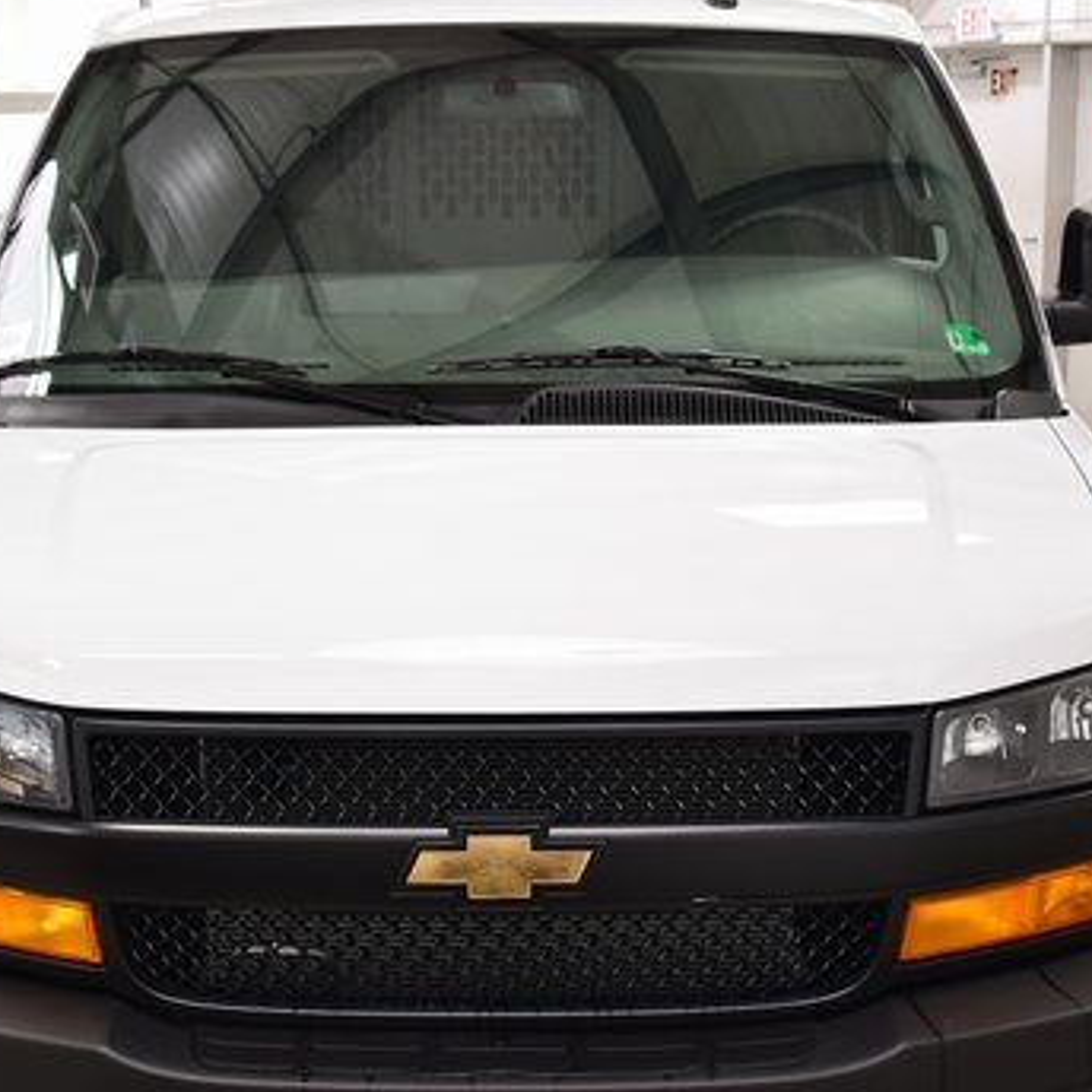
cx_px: 511
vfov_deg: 30.0
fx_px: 2034
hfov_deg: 30.0
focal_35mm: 57
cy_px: 627
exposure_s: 1/30
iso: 500
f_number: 7.1
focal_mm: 24
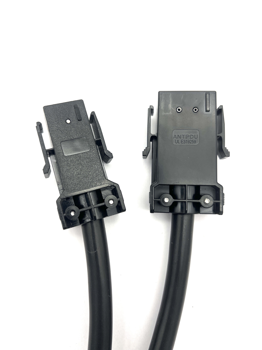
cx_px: 131
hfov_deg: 53.1
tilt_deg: -83.1
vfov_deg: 67.3
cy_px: 175
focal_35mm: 26
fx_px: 262
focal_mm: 5.7
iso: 50
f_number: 1.5
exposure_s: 1/604
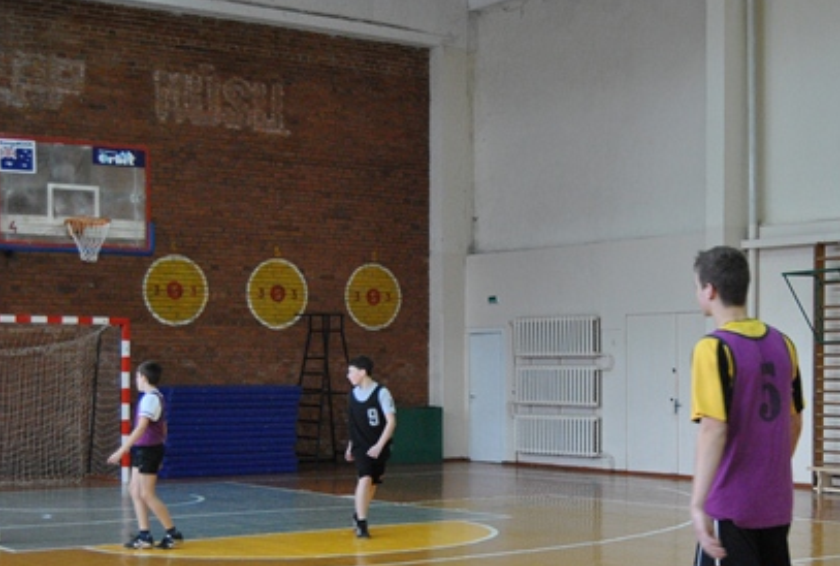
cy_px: 403
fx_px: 1545
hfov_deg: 30.4
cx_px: 489
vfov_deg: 20.6
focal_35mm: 66
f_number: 4
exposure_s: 1/50
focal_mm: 28
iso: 800
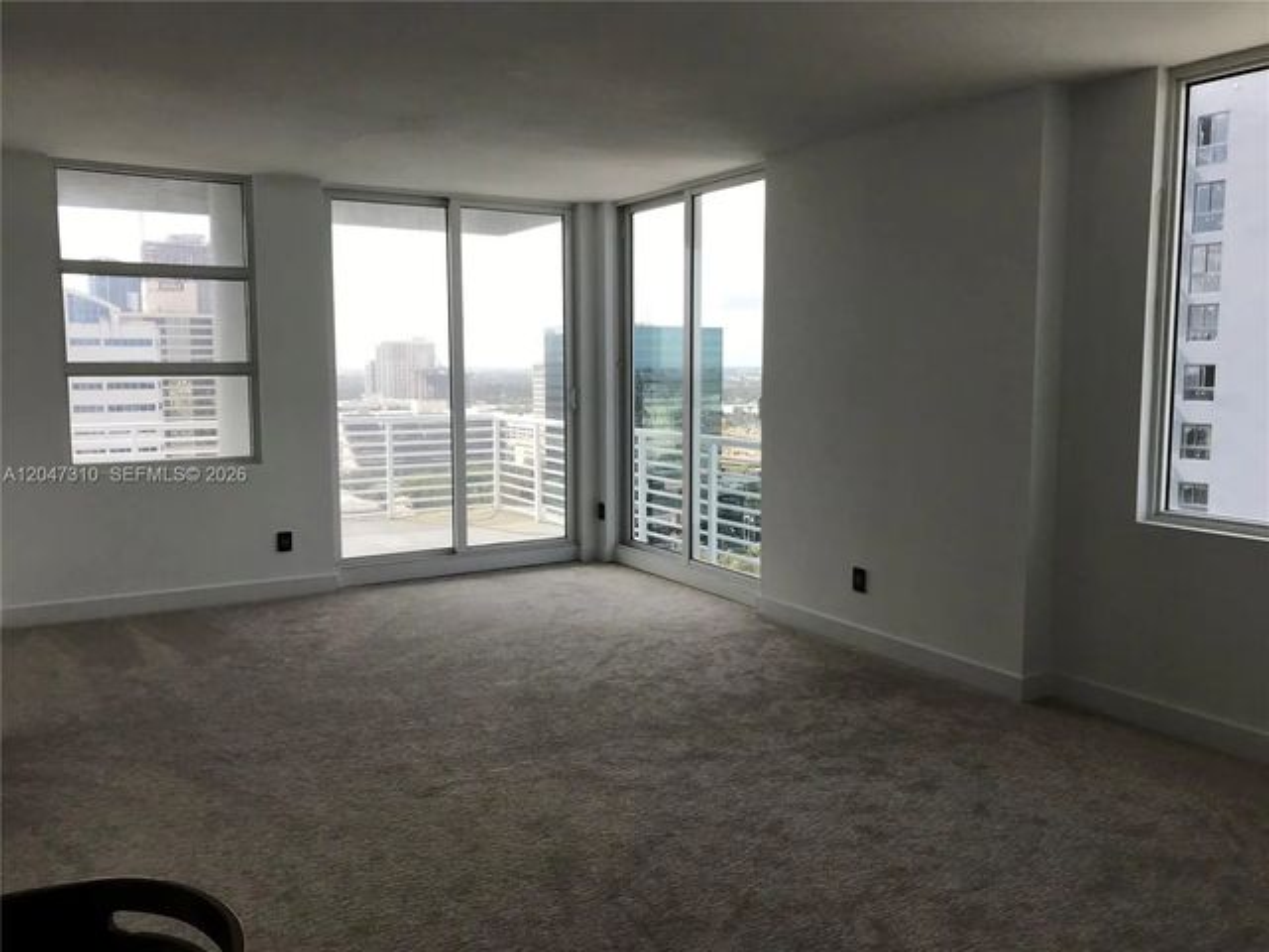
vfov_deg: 49.7
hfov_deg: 63.4
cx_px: 634
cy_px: 476
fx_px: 1026
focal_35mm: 28
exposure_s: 1/742
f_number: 1.8
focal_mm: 3.99
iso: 20
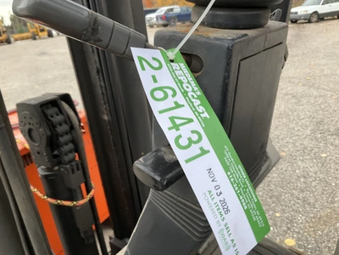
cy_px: 128
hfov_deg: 61.7
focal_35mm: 29
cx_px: 170
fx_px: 284
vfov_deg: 48.2
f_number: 1.8
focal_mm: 3
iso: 64
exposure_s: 1/108
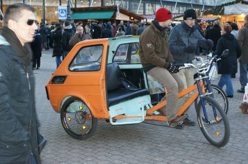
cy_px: 82
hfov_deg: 37.9
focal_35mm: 52
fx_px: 361
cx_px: 124
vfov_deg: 25.7
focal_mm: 35
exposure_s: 1/60
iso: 400
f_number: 5.6
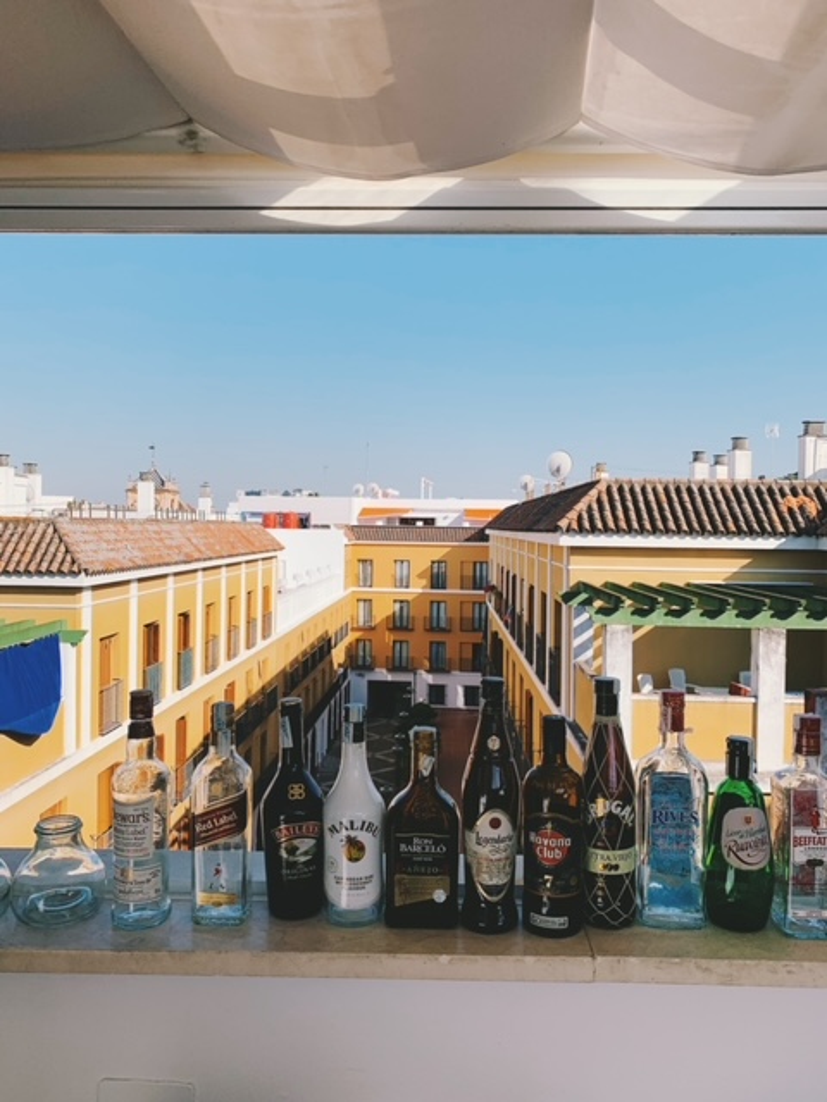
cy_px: 551
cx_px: 414
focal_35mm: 26
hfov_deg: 53.1
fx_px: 828
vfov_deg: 67.3
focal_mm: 4.25
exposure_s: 1/2481
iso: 25
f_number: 1.8
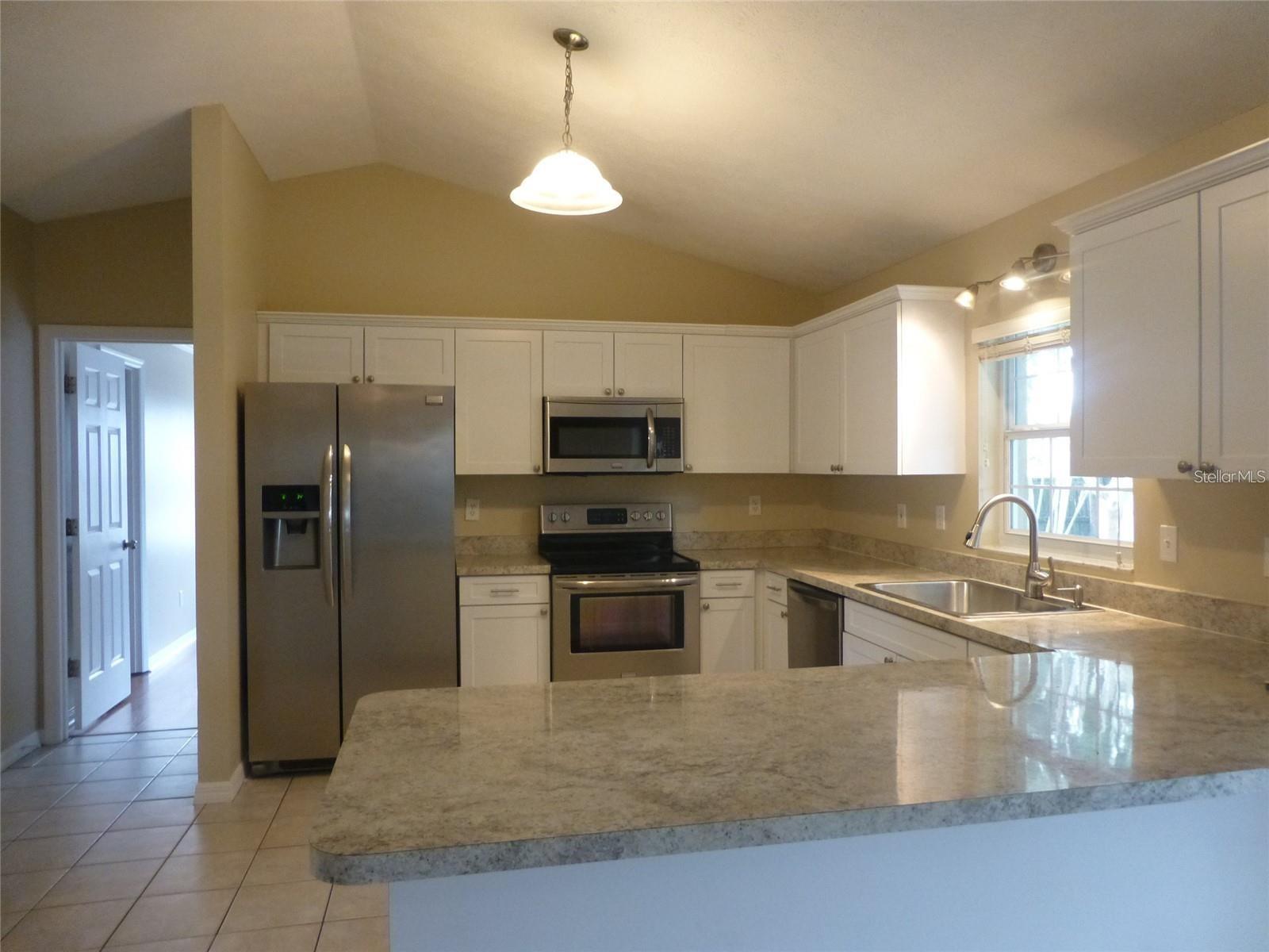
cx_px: 634
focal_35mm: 24
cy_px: 476
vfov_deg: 56.8
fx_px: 880
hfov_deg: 71.6
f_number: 3.3
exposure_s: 1/30
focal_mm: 4.3
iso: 400
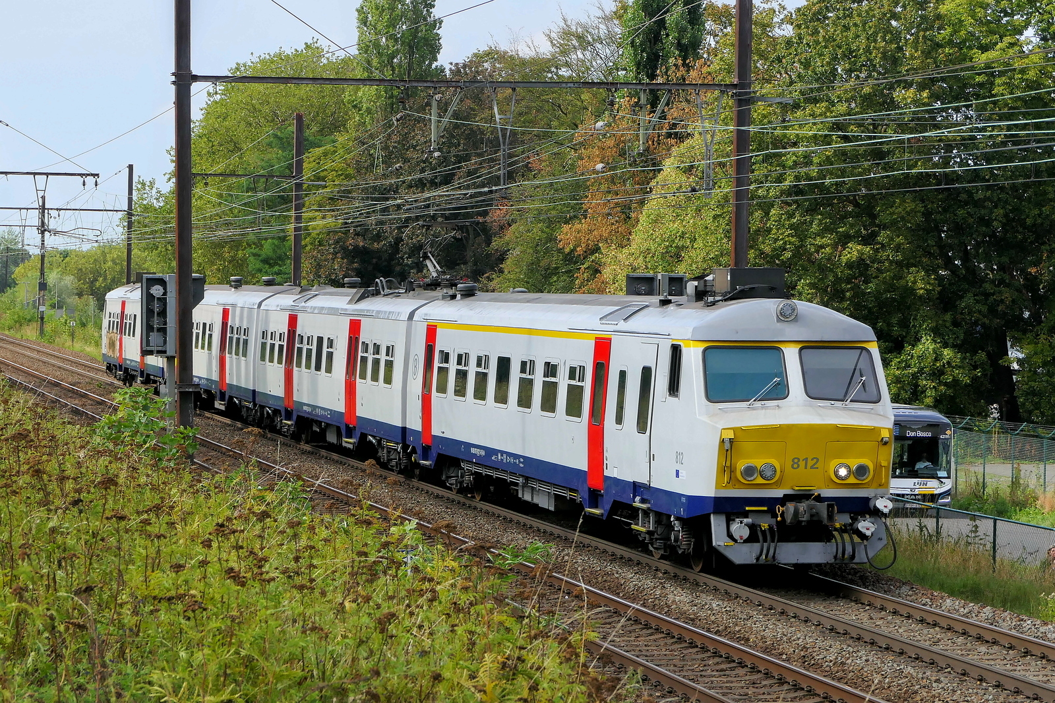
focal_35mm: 102
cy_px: 352
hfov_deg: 20.0
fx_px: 2988
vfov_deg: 13.4
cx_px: 528
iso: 320
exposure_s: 1/800
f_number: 5.6
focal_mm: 37.2
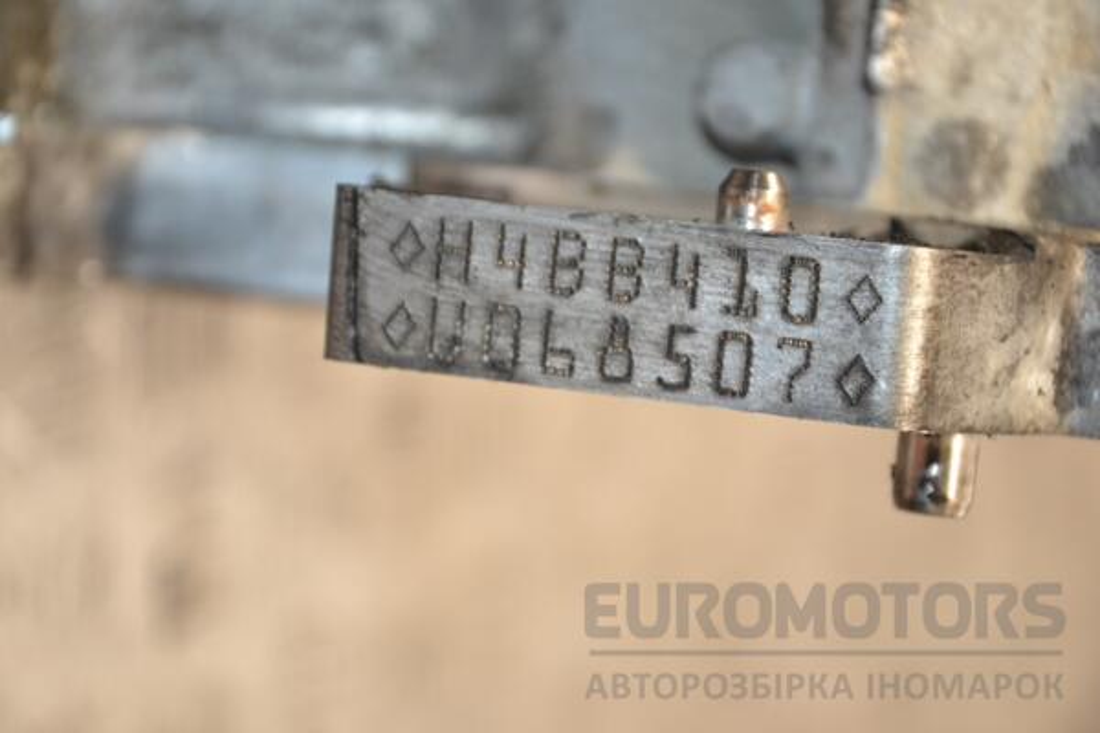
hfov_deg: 14.9
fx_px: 4216
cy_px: 366
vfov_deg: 9.9
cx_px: 550
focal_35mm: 138
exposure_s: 1/125
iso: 800
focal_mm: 92
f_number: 5.6
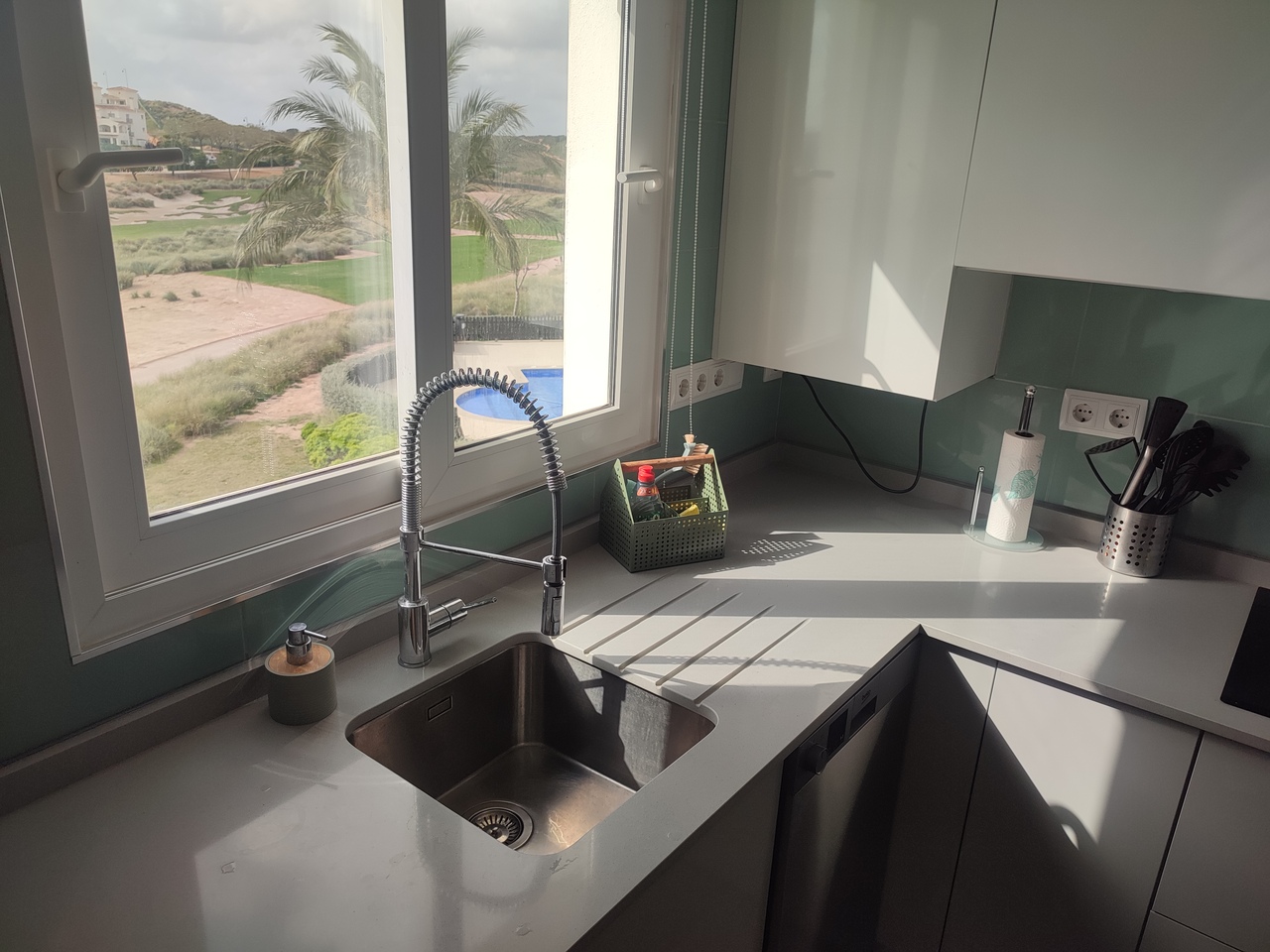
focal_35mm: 25
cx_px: 635
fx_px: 917
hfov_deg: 69.4
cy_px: 476
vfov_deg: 54.9
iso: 50
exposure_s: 1/561
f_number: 1.9
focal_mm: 6.04
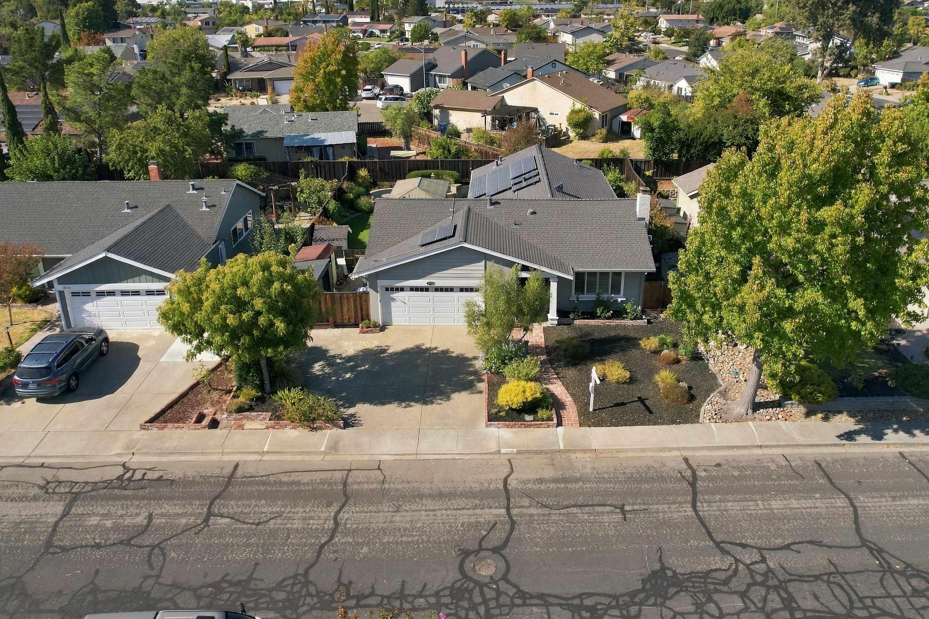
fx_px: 697
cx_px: 484
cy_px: 272
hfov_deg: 67.4
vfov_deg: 47.8
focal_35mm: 27
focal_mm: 8.4
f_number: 2.8
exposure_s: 1/2500
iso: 100
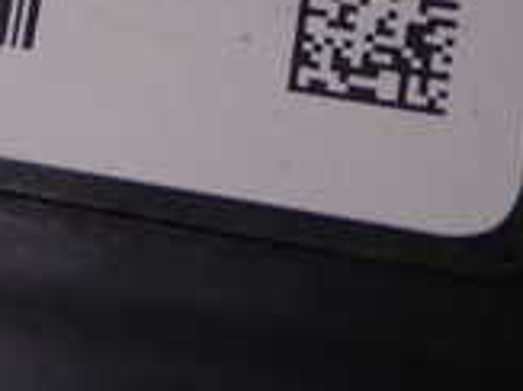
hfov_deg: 11.0
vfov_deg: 8.4
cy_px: -196
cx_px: -279
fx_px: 2612
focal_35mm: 173
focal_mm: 8.4
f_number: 9
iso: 200
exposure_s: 1/50
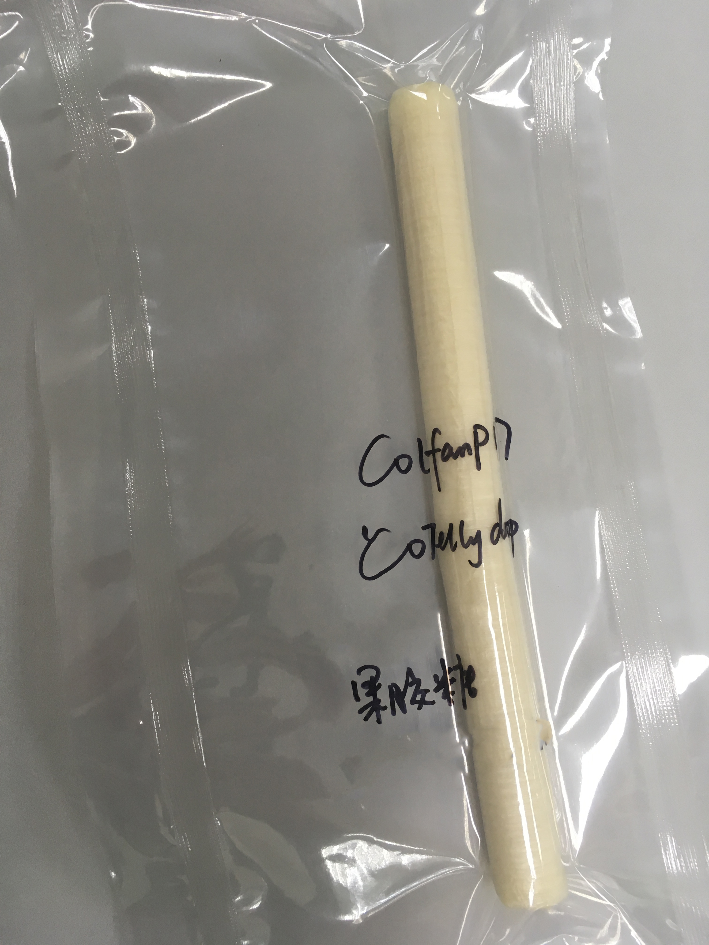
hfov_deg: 48.2
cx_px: 354
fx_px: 792
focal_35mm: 29
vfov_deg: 61.7
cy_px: 472
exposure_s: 1/33
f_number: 2.2
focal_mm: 4.15
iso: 80
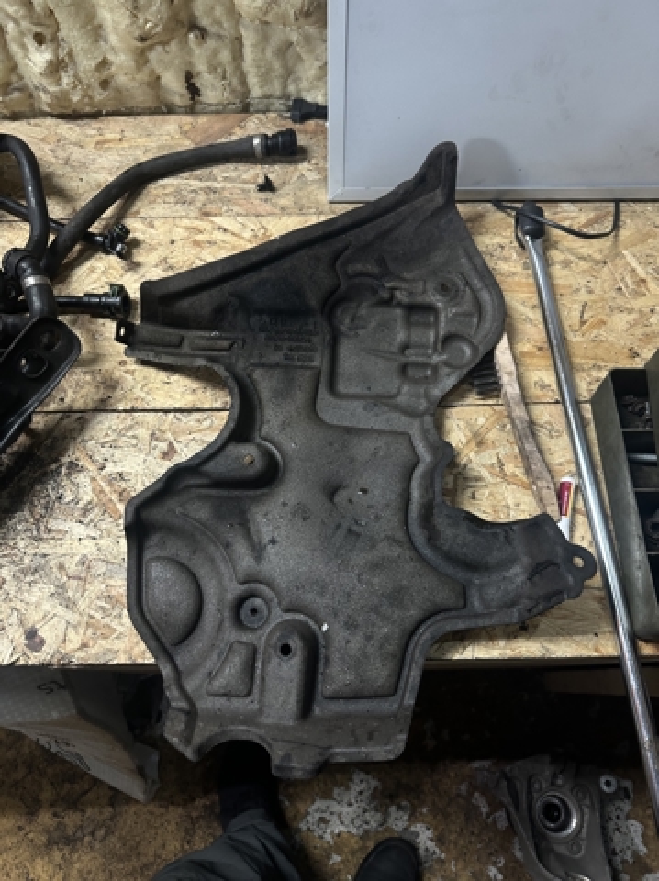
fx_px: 610
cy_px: 440
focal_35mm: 24
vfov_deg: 71.7
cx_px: 330
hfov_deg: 56.7
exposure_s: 1/50
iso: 160
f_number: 1.78
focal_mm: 6.86
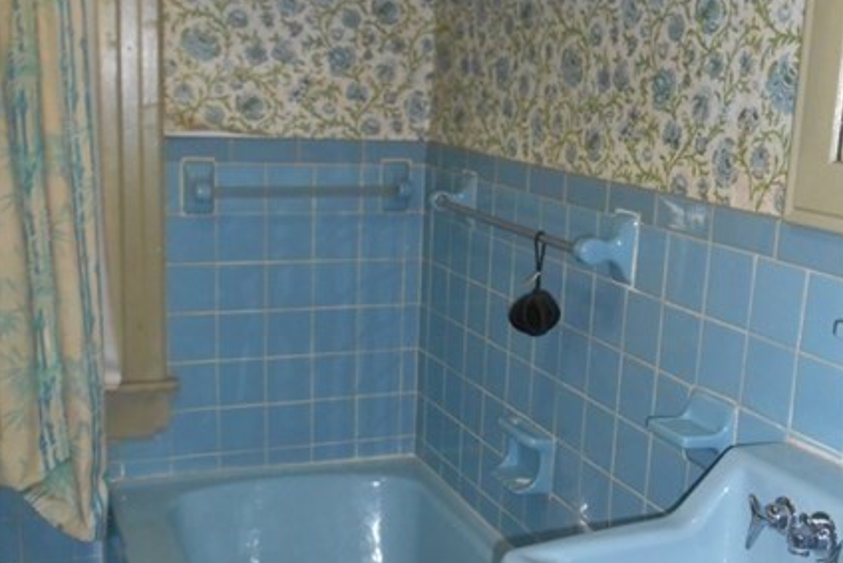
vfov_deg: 27.5
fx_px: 1148
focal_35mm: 49
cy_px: 336
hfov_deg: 40.2
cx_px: 501
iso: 200
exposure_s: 1/25
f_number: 3.4
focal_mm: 4.7
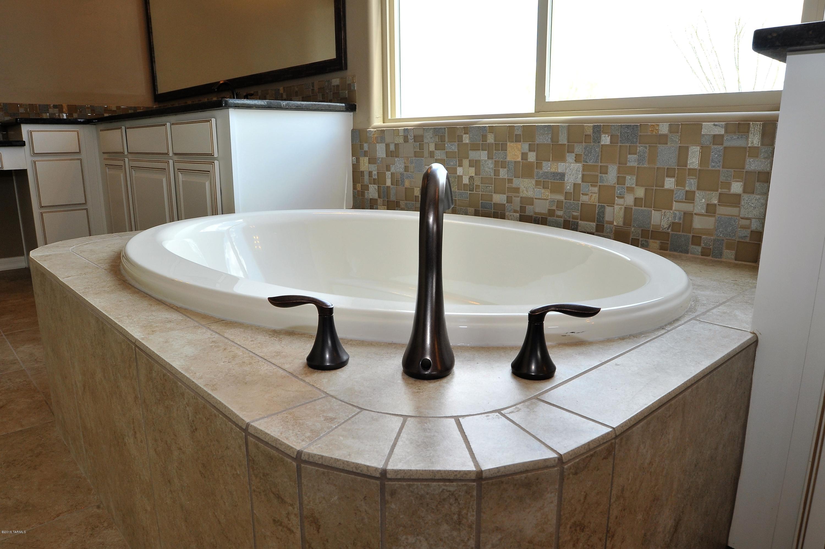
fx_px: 595
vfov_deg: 49.5
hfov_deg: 69.4
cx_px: 412
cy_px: 274
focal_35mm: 26
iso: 1000
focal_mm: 26
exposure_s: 1/50
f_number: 14
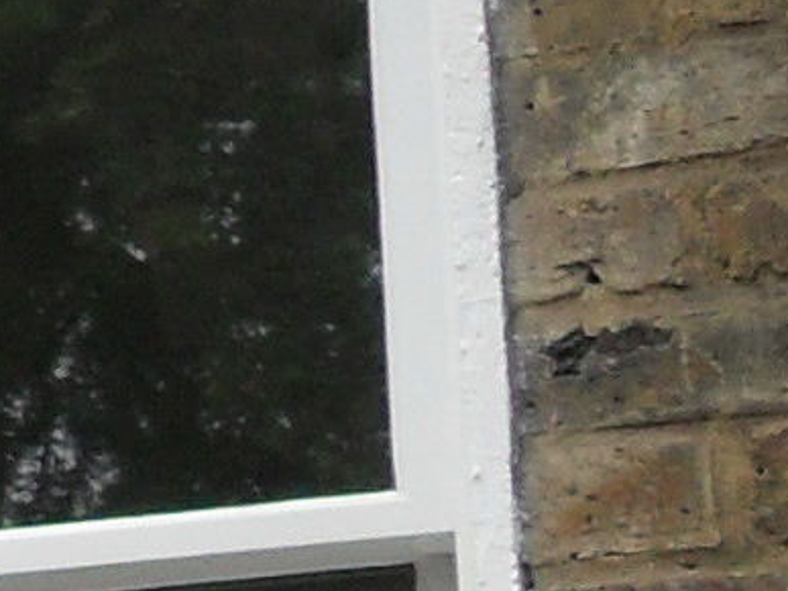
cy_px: 1164
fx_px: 6326
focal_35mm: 278
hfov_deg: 6.4
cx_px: -1755
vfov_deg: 5.2
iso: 100
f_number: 2.8
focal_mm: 6.2
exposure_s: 1/350
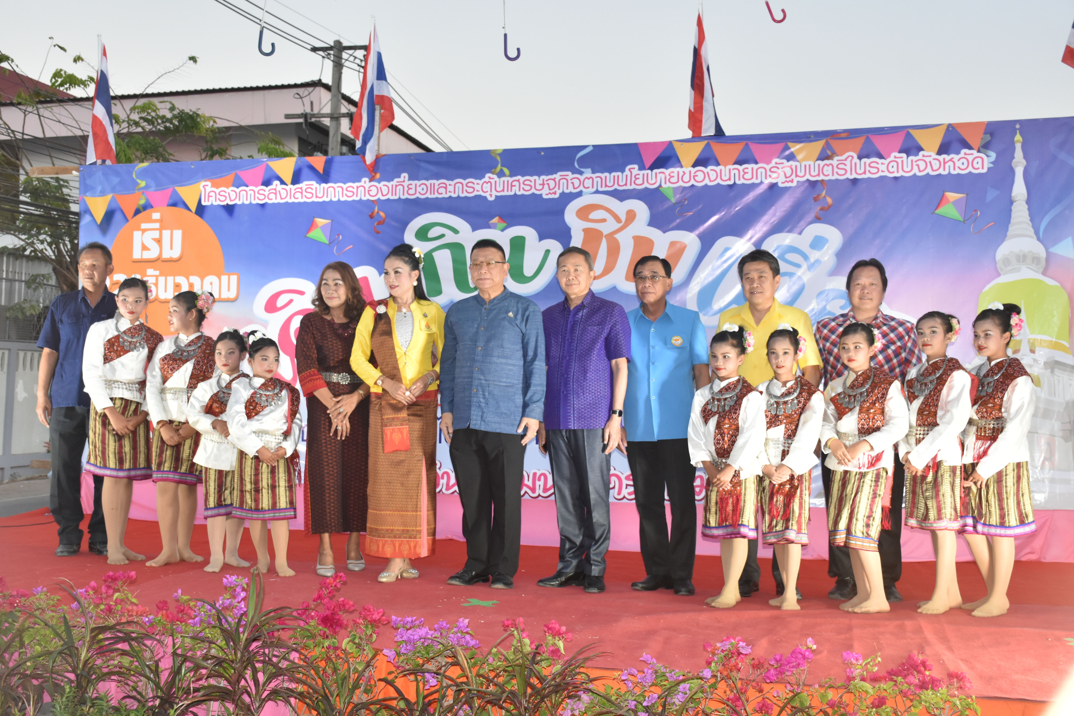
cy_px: 358
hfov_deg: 47.9
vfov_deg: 33.0
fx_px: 1208
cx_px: 537
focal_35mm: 40
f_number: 5.6
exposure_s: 1/125
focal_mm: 27
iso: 800
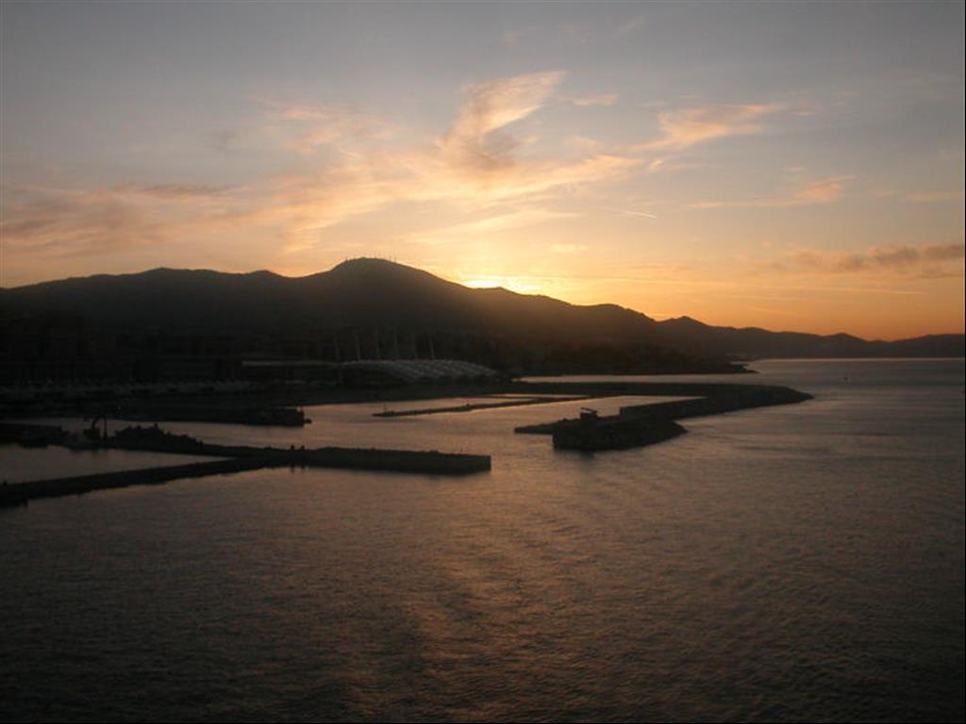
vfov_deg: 38.7
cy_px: 362
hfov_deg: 50.1
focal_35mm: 37
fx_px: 1033
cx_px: 483
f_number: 4.5
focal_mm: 5.6
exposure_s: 1/401
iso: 100
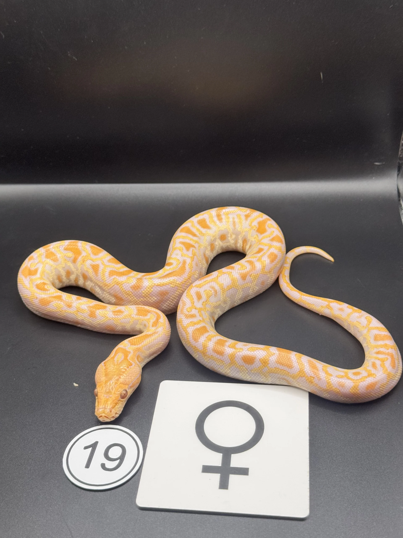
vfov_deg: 39.7
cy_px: 269
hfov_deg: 30.3
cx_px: 202
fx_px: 745
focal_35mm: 48
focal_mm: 6.76
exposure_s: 1/100
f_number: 1.78
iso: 100
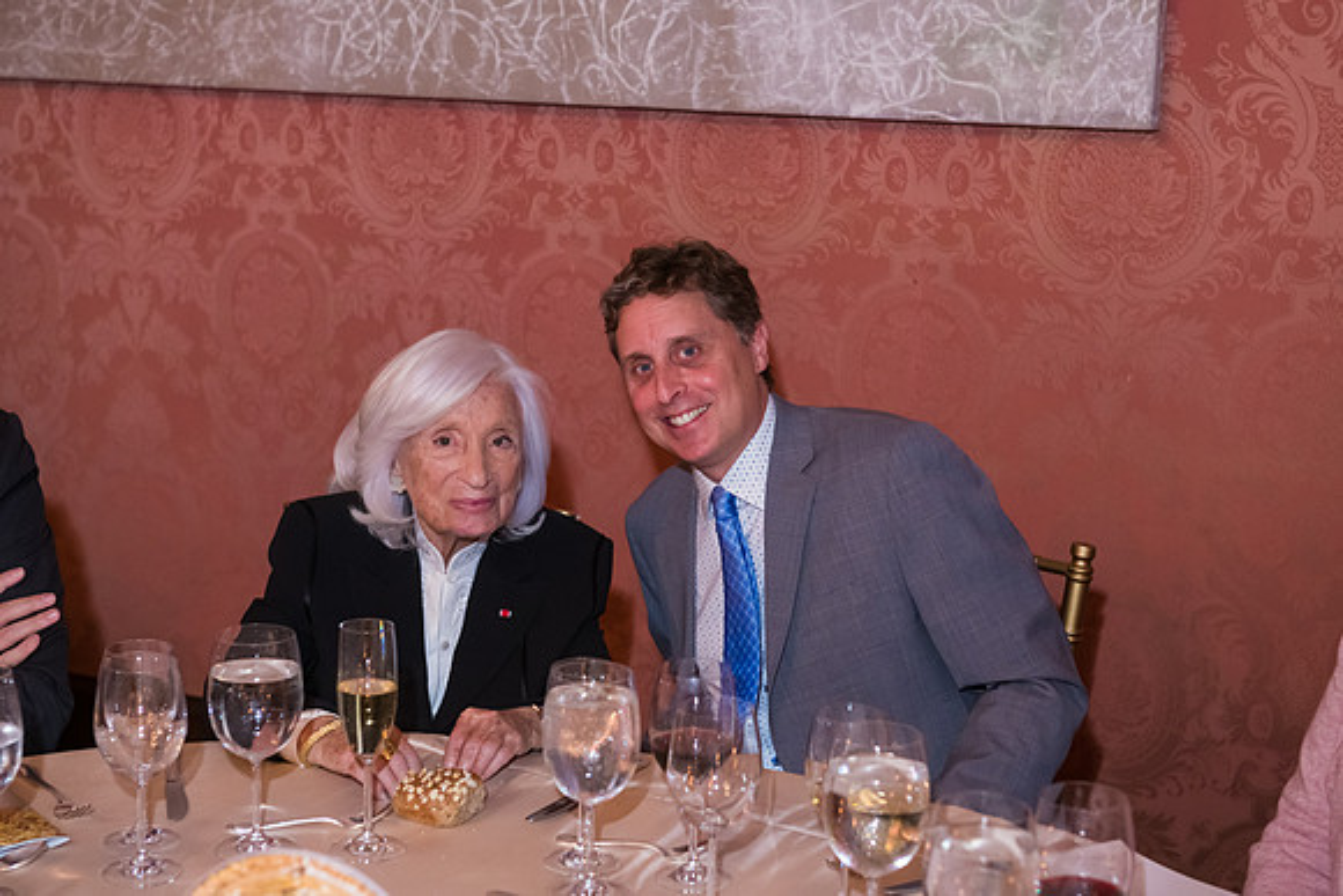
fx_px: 2239
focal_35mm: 60
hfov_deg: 33.4
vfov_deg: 22.6
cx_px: 672
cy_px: 448
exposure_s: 1/80
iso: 3200
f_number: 5
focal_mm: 60
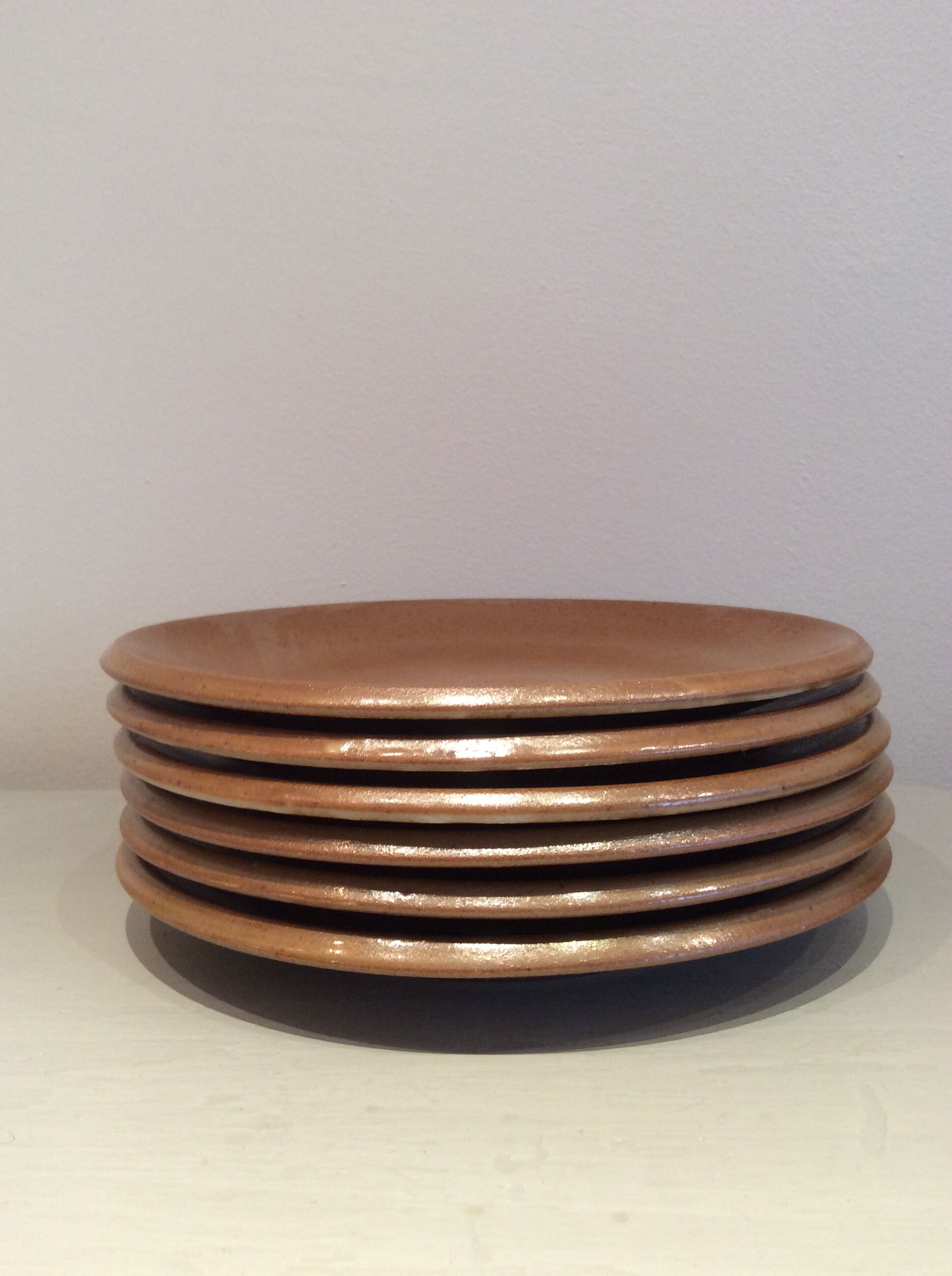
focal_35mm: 32
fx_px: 1177
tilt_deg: -7.7
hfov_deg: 44.1
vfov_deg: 56.9
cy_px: 638
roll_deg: -0.4
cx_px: 476
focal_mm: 3.3
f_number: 2.4
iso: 100
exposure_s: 1/25
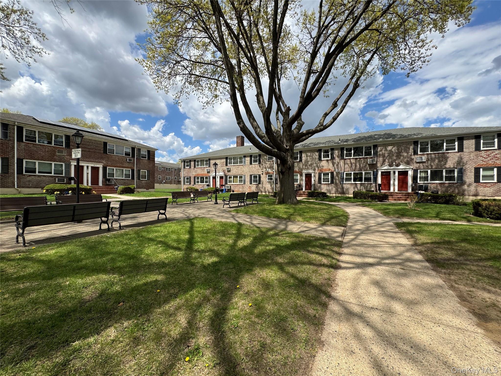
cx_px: 250
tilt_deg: +0.0
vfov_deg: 85.7
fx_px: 203
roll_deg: +0.1
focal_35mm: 14
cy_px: 188
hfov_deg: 102.1
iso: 50
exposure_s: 1/1600
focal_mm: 2.22
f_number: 2.2
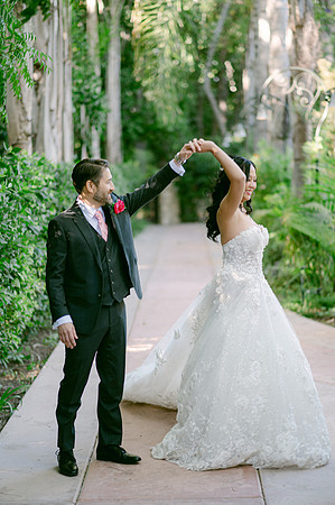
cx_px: 168
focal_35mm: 85
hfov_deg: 16.0
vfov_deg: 23.9
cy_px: 252
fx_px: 1189
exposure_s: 1/125
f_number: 2
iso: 100
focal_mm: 85
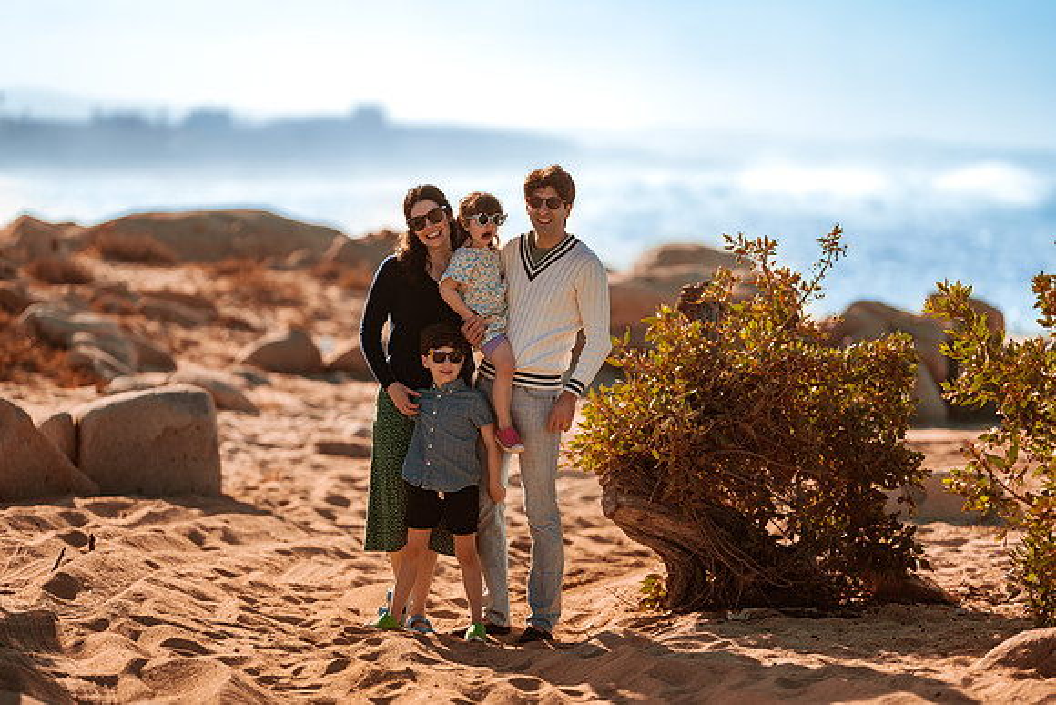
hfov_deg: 15.2
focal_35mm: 135
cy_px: 352
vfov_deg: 10.2
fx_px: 3961
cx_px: 528
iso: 50
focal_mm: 135
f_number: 1.8
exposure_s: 1/4000
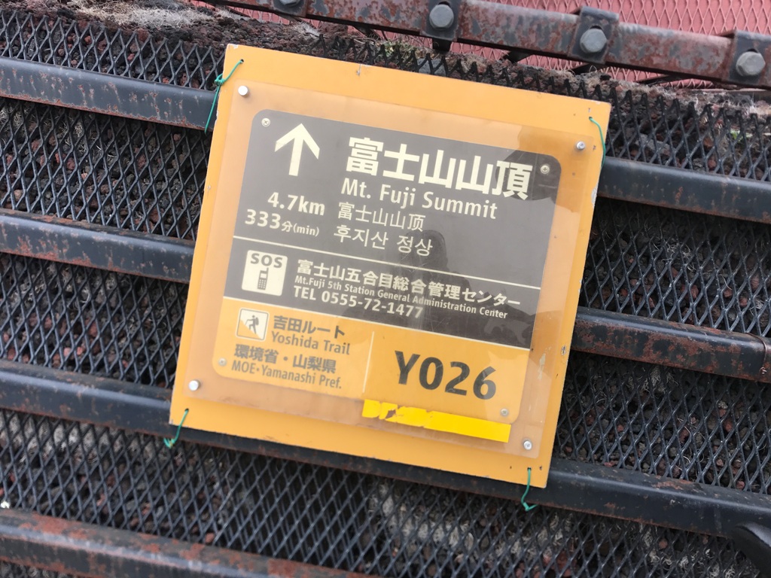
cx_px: 386
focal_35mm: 28
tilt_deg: -15.8
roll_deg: +1.4
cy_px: 289
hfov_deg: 63.4
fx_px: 624
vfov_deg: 49.7
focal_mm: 3.99
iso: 20
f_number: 1.8
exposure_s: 1/319
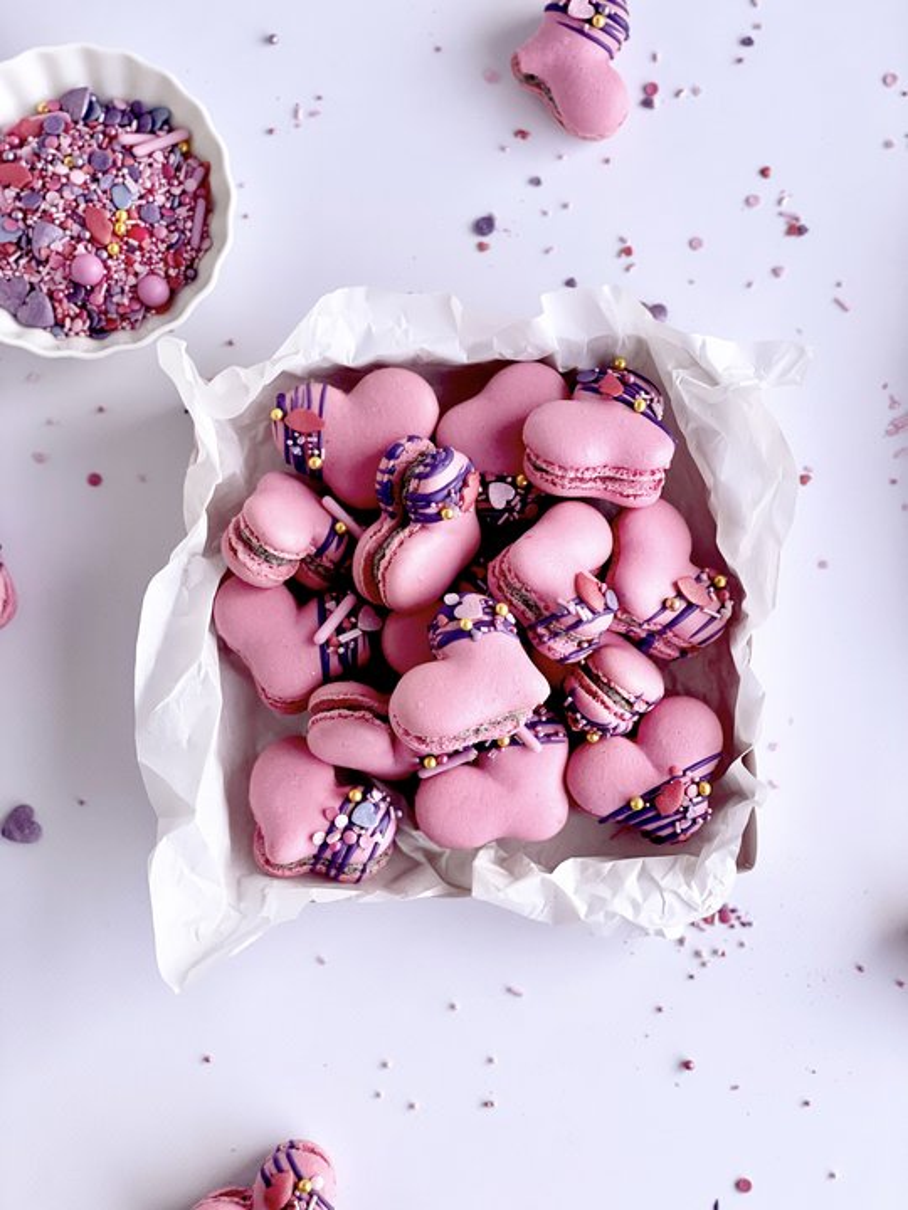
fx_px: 1819
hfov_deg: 28.0
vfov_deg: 36.8
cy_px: 605
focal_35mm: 52
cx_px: 454
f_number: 2
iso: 80
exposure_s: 1/120
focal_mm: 6
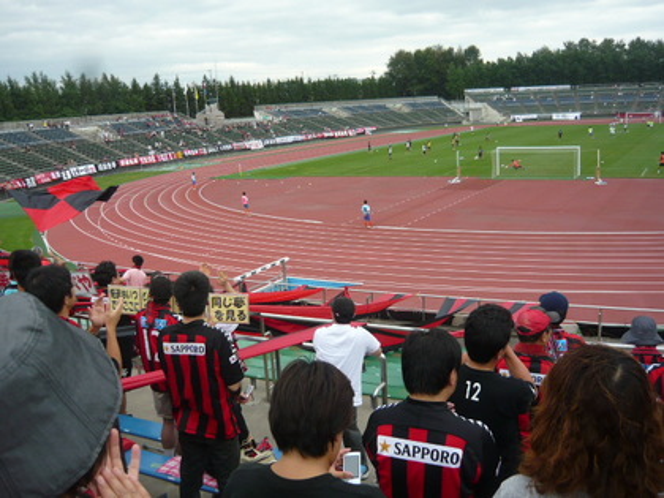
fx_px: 633
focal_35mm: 33
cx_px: 332
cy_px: 249
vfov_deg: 42.9
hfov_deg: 55.4
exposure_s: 1/320
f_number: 2.8
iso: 100
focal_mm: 5.5
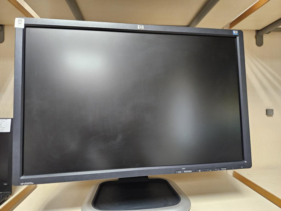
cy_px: 106
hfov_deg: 73.9
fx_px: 187
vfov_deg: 58.9
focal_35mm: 23
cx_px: 140
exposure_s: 1/50
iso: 640
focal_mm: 5.4
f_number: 1.8
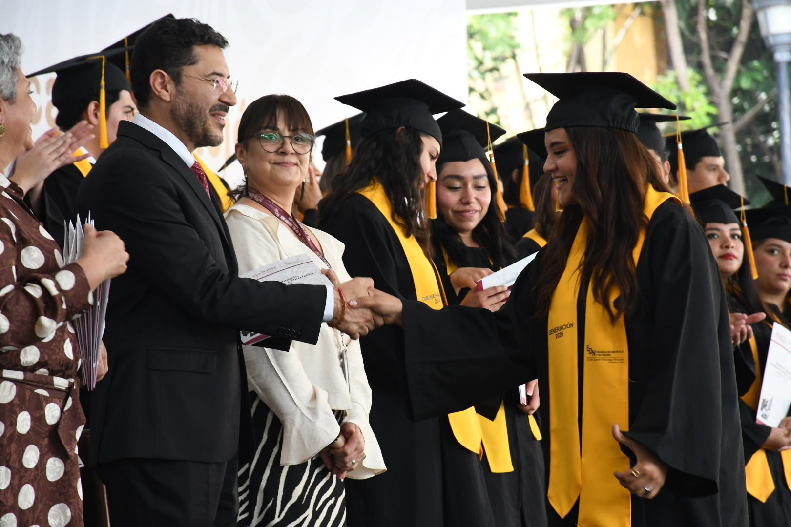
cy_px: 264
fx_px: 4614
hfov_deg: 9.8
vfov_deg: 6.5
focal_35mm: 210
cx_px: 396
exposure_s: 1/125
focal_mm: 140
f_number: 7.1
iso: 1000
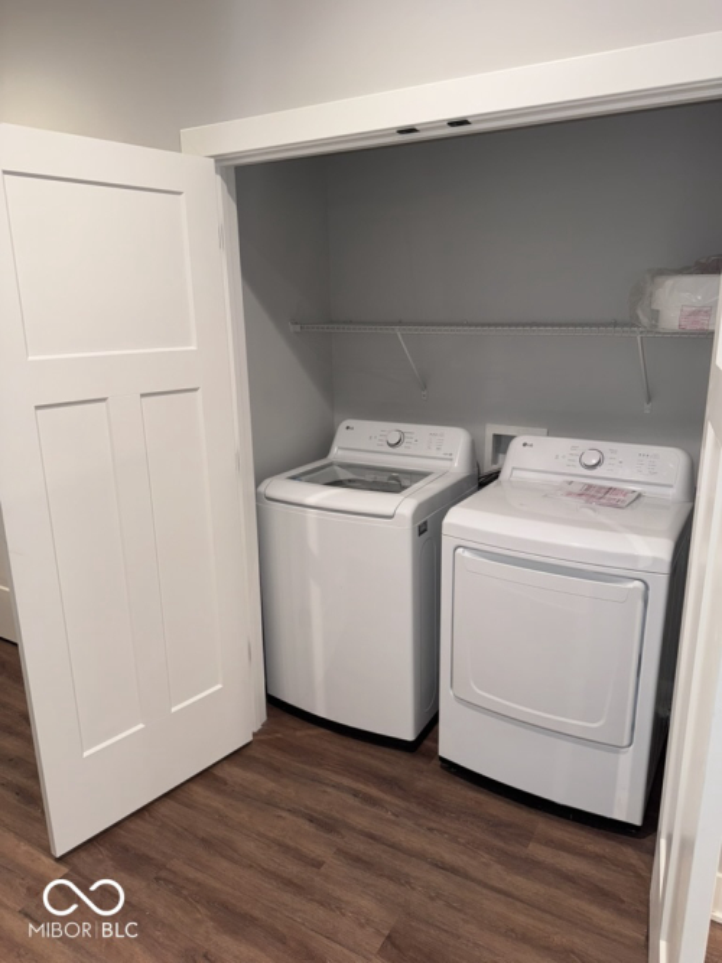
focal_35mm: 24
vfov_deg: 71.6
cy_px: 482
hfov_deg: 56.8
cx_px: 361
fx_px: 668
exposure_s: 1/30
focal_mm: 6.76
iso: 50
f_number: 1.78
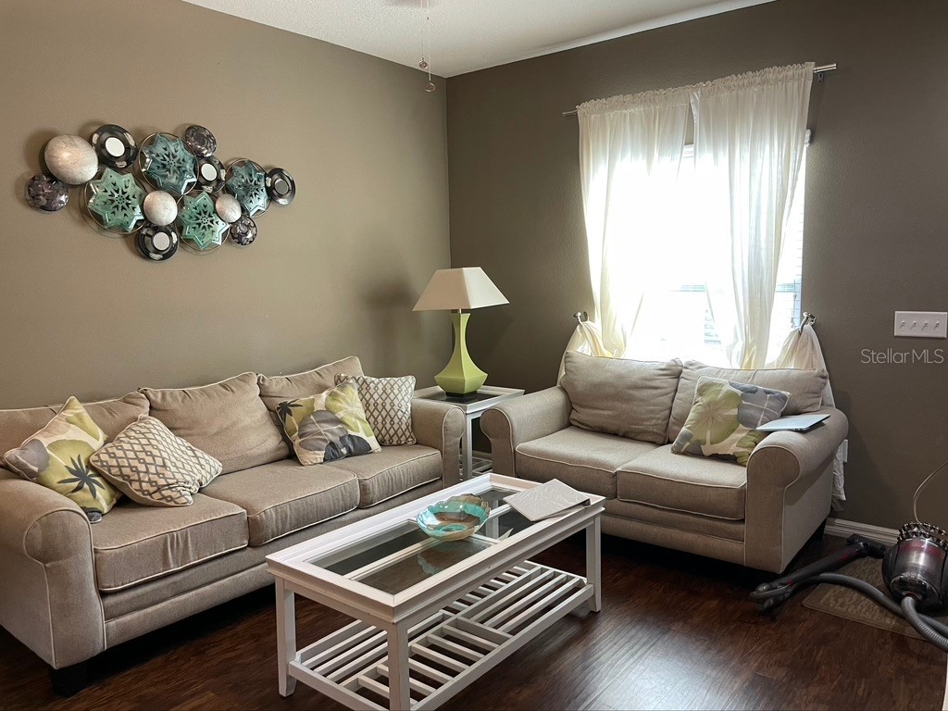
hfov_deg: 67.3
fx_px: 712
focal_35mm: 26
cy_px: 356
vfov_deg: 53.1
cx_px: 474
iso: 200
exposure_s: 1/60
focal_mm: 4.2
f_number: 1.6
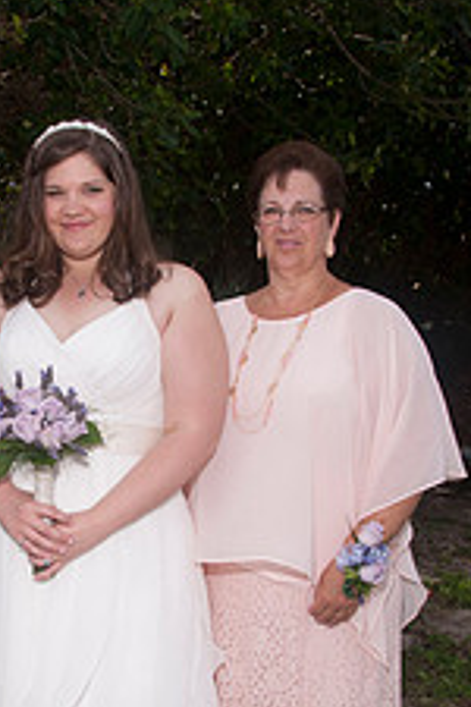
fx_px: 1060
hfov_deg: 24.5
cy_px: 437
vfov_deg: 36.7
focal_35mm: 54
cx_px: 74
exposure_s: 1/250
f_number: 8
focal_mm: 18
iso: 100
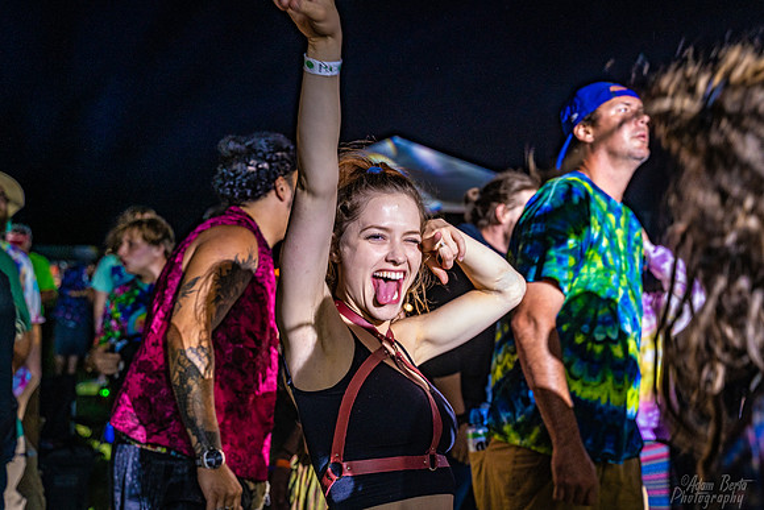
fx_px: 913
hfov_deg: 45.4
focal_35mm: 43
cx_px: 382
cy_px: 255
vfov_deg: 31.2
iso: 1250
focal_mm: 43
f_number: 4
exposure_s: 1/80
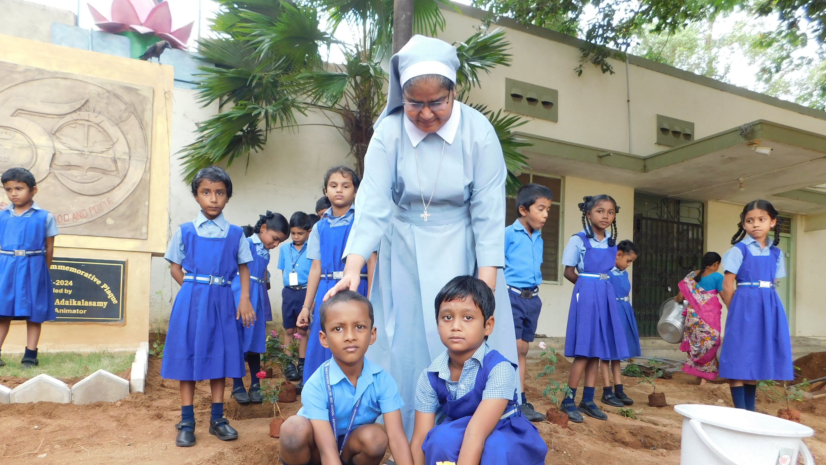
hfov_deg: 71.9
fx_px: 569
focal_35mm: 26
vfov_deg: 43.8
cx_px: 398
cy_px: 309
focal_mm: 4
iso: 125
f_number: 3
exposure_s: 1/160
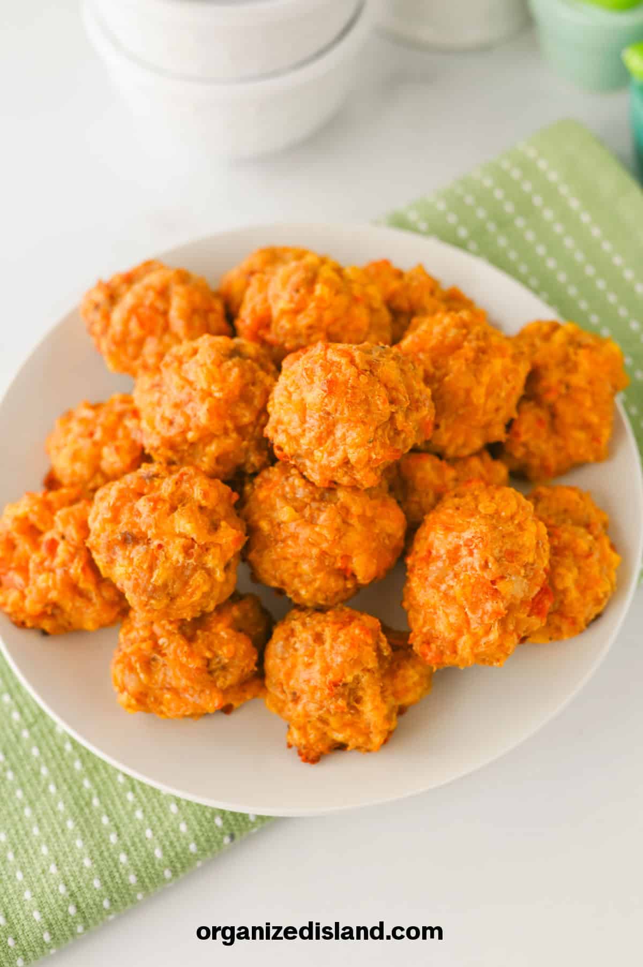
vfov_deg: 39.6
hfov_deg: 27.0
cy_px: 484
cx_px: 322
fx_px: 1342
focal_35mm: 50
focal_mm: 50
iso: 160
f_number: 5
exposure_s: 1/80
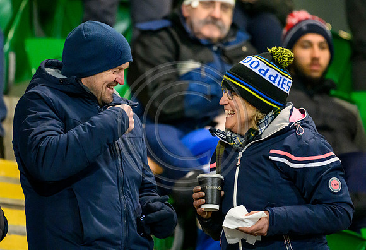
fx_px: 7730
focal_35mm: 755
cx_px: 160
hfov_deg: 2.7
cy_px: 84
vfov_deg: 1.9
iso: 12800
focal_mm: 560
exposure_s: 1/200
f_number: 4
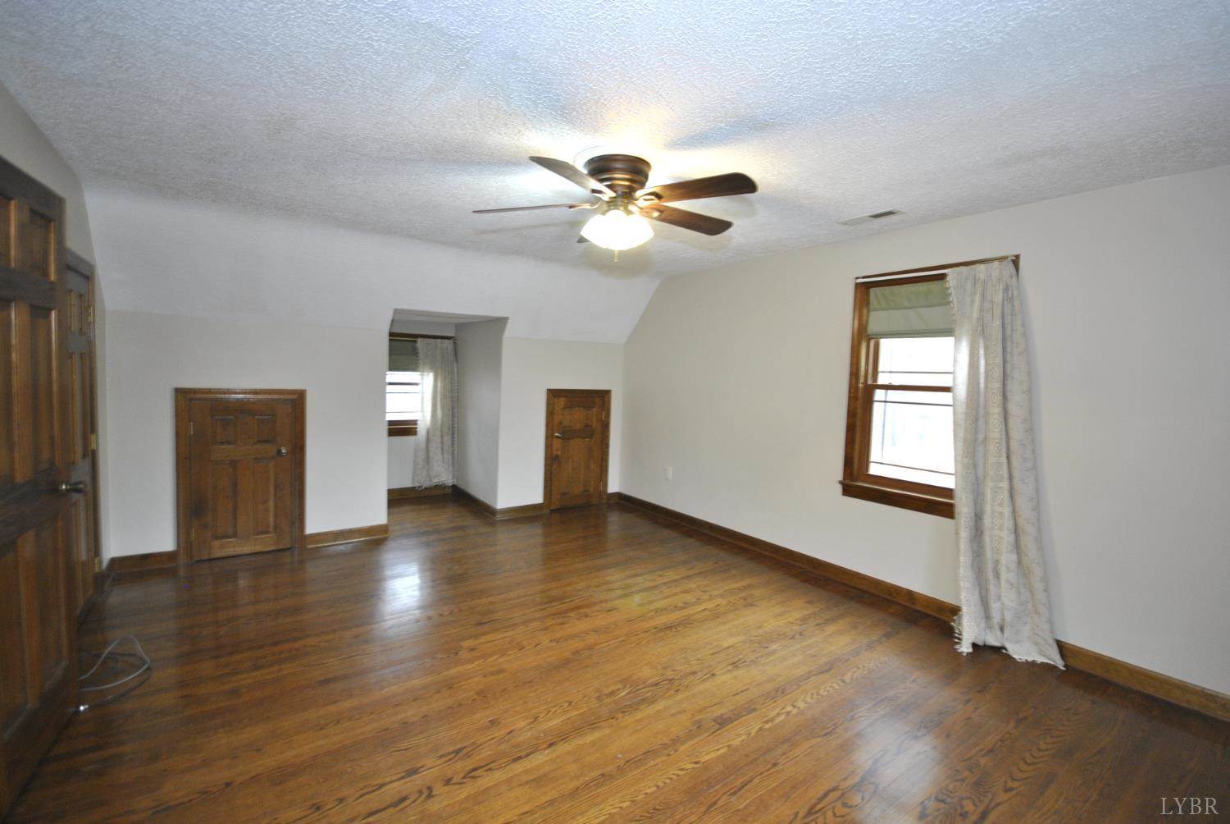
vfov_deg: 77.5
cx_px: 615
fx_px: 513
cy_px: 412
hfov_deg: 100.3
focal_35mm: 15
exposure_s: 1/13
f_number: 4
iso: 400
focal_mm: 10
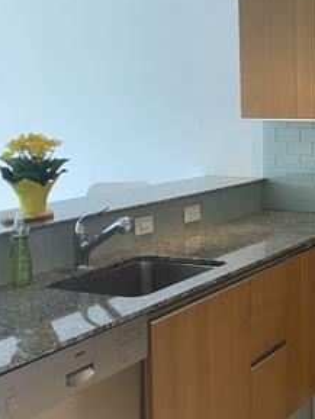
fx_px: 727
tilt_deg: -5.0
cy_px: 162
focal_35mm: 60
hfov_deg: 23.1
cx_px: 335
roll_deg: -0.7
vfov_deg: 32.0
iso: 100
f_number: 1.8
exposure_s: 1/60
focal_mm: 4.25
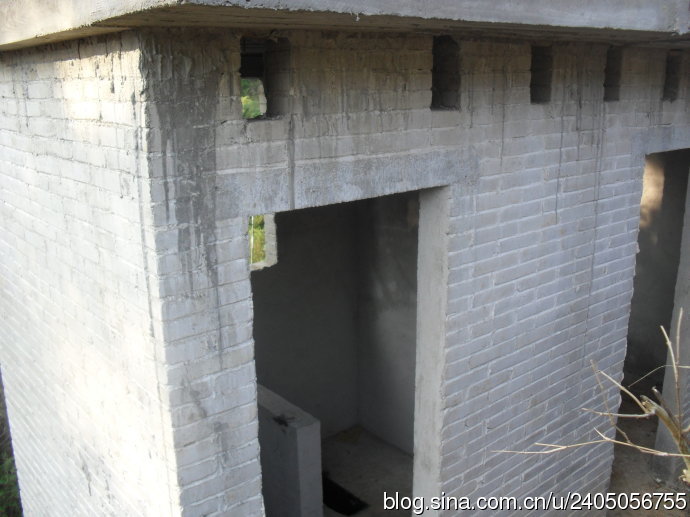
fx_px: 697
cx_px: 345
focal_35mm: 35
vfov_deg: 40.7
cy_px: 258
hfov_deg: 52.6
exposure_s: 1/180
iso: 100
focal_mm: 6.3
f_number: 3.2
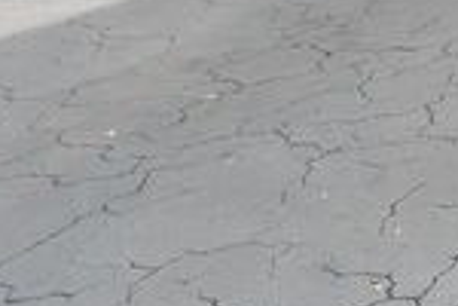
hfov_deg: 20.1
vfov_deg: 17.6
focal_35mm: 64
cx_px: 867
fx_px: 814
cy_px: -225
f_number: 11
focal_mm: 10
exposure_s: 1/20
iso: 100
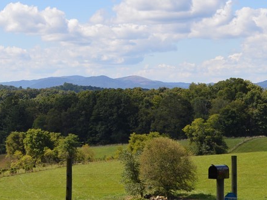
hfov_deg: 17.8
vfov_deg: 13.3
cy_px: 35
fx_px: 849
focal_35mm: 110
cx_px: 89
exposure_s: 1/250
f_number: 8
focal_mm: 31
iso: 100
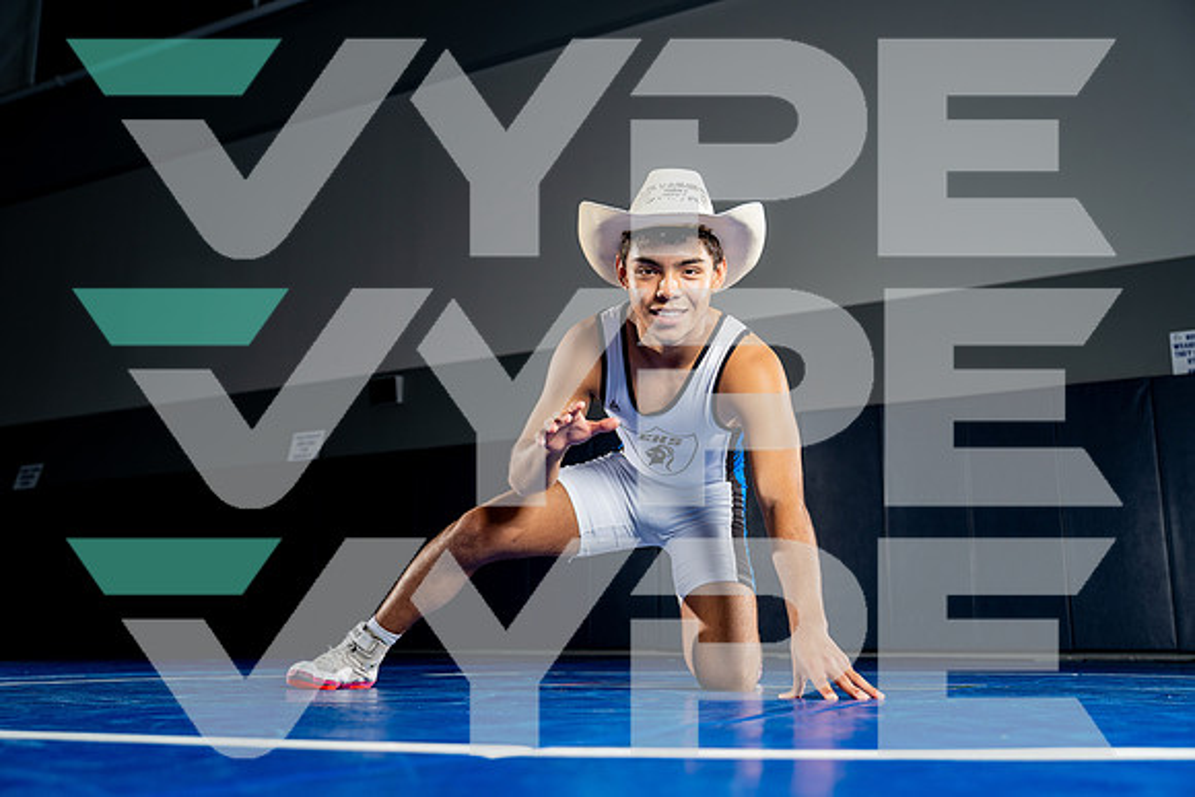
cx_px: 598
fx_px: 1162
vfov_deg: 37.9
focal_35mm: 35
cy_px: 398
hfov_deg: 54.4
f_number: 4
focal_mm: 35
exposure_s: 1/250
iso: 125
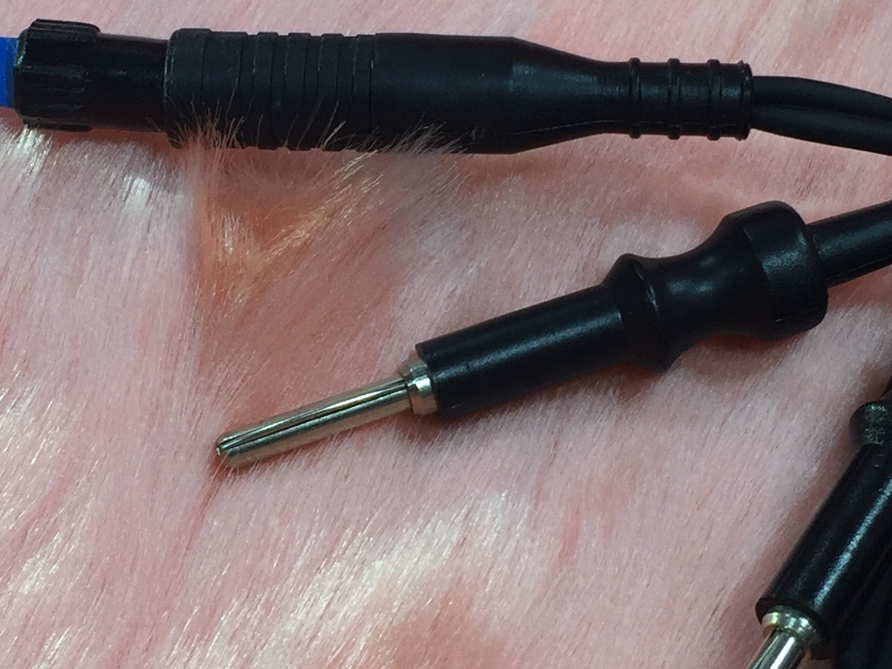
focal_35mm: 88
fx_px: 2268
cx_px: 400
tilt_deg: -56.4
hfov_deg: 22.2
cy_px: 270
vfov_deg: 16.8
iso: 40
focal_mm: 4.15
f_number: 2.2
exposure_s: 1/50
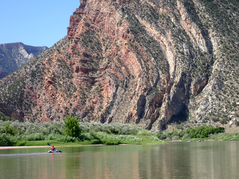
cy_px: 90
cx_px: 120
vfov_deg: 14.8
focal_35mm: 100
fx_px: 690
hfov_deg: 19.6
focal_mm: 18
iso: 100
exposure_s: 1/320
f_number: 4.9
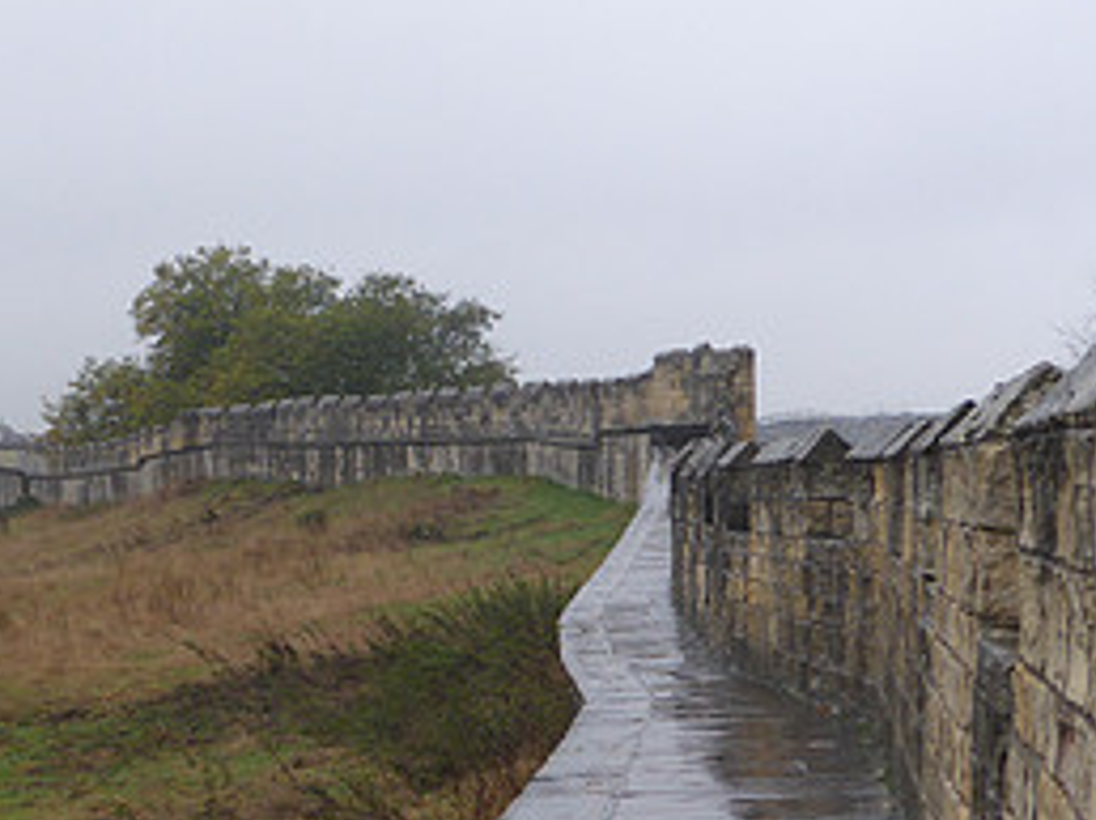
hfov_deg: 21.8
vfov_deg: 16.3
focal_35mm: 90
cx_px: 518
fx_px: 2847
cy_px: 559
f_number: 3.9
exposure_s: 1/80
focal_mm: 6.9
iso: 100
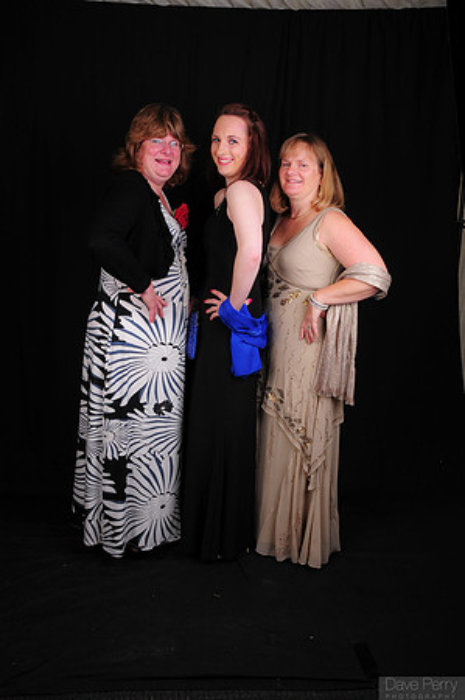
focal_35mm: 27
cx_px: 232
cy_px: 350
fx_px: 524
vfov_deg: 67.4
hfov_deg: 47.8
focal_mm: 18
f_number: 8
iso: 200
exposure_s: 1/125
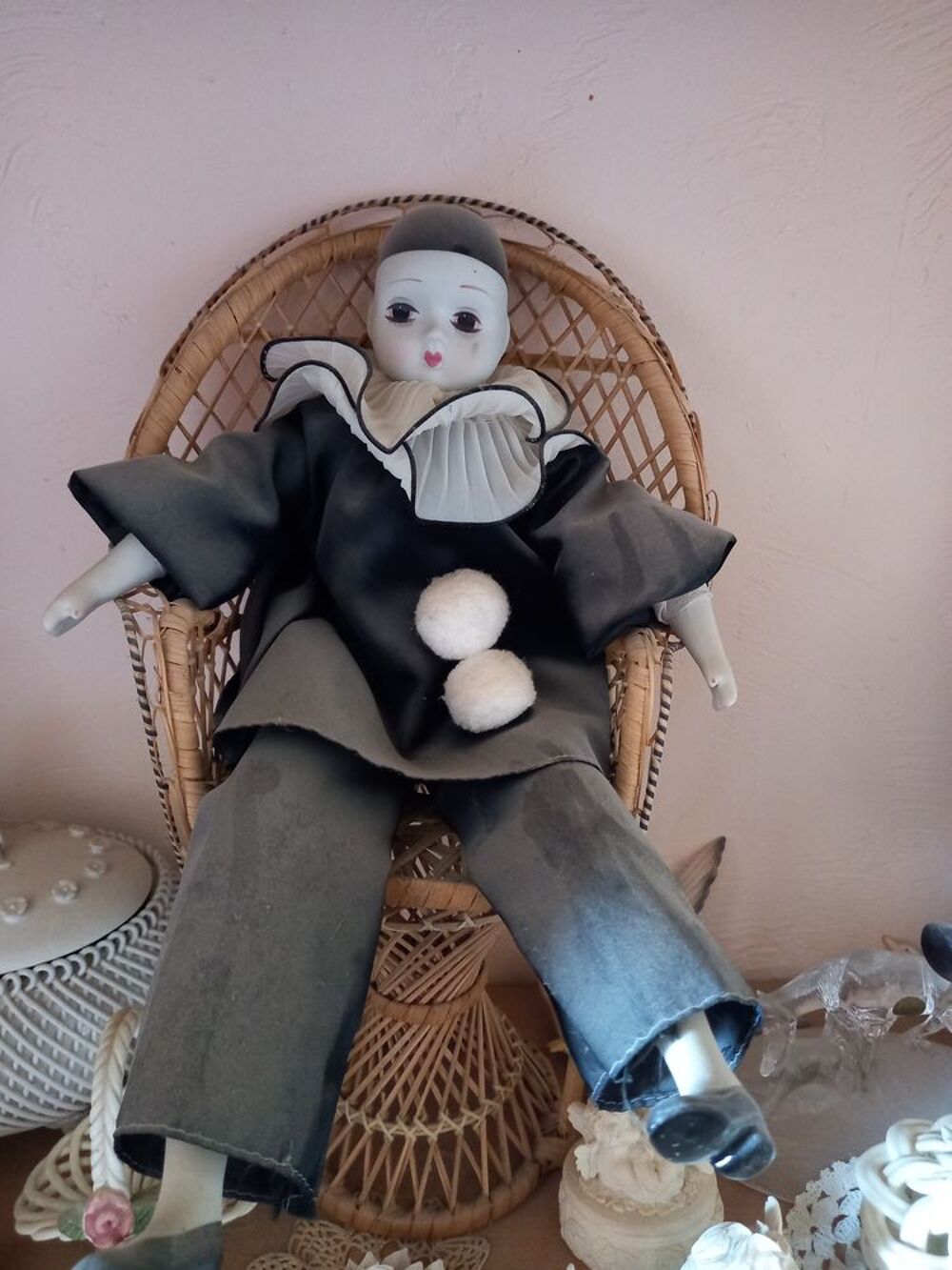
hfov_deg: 54.9
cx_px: 476
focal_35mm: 25
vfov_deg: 69.4
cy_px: 635
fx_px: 917
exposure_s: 1/16.7
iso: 800
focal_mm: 4.6
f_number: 2
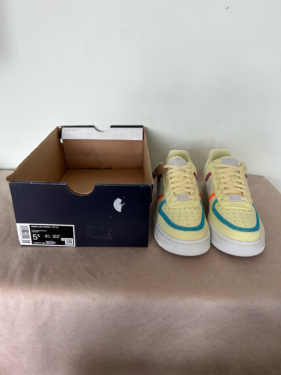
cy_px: 188
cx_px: 140
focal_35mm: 26
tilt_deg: -25.3
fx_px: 281
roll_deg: -0.8
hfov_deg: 53.1
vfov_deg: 67.3
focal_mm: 5.7
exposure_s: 1/124
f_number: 1.5
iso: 32
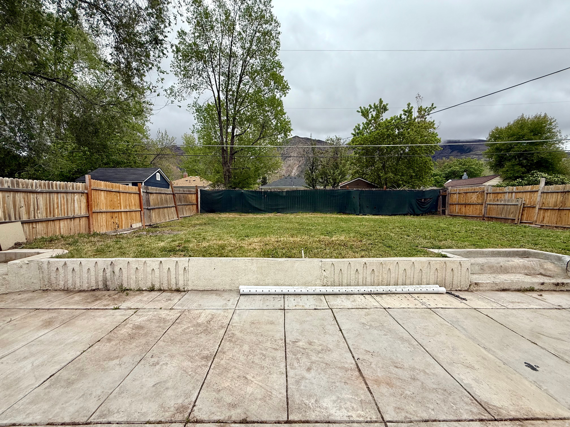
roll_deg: +0.3
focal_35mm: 14
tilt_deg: -2.0
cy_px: 214
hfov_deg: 102.1
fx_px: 231
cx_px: 285
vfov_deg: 85.7
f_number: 2.2
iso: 50
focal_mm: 2.22
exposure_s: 1/789
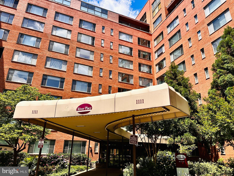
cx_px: 117
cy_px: 88
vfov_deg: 56.8
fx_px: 162
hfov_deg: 71.6
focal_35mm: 24
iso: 80
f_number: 1.78
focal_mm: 6.86
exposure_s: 1/2203
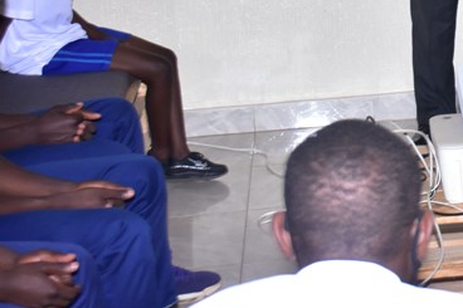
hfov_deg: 18.3
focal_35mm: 106
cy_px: -81
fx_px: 1363
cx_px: 559
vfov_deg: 12.5
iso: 800
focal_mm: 26
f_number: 3.8
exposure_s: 1/200
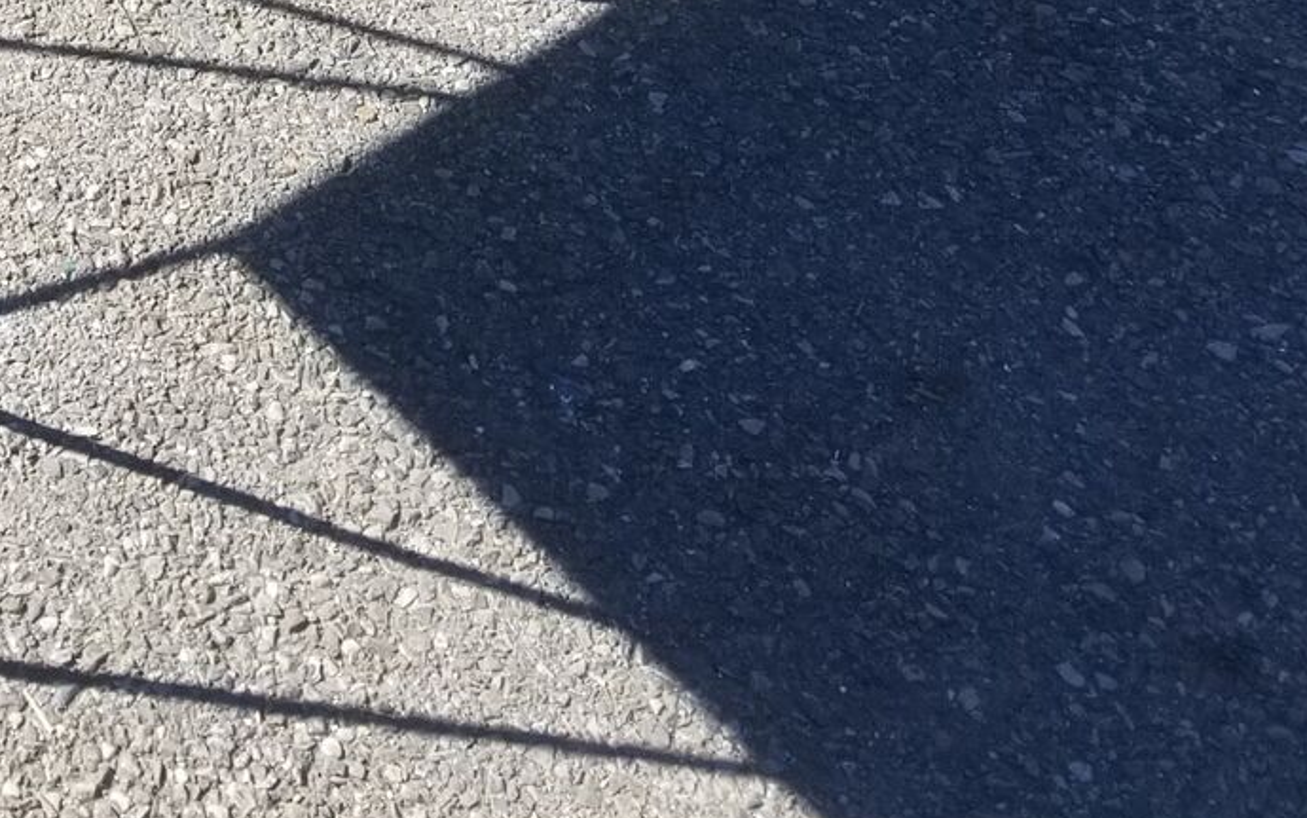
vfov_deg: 14.6
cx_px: -294
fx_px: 2850
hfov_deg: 23.4
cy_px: -586
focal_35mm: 80
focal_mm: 4.25
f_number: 1.7
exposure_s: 1/1372
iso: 50
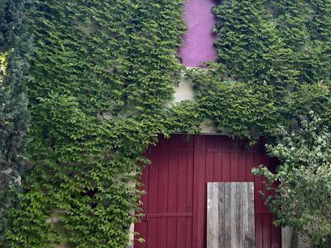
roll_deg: +1.3
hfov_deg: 35.6
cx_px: 289
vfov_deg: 28.6
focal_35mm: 51
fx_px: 488
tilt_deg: +9.5
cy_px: 122
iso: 50
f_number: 1.6
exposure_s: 1/343
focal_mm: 5.1
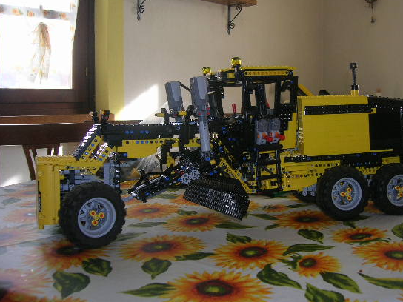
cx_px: 234
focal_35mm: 40
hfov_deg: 46.6
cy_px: 126
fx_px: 466
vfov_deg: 35.9
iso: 50
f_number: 2.9
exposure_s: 1/32
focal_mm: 5.7
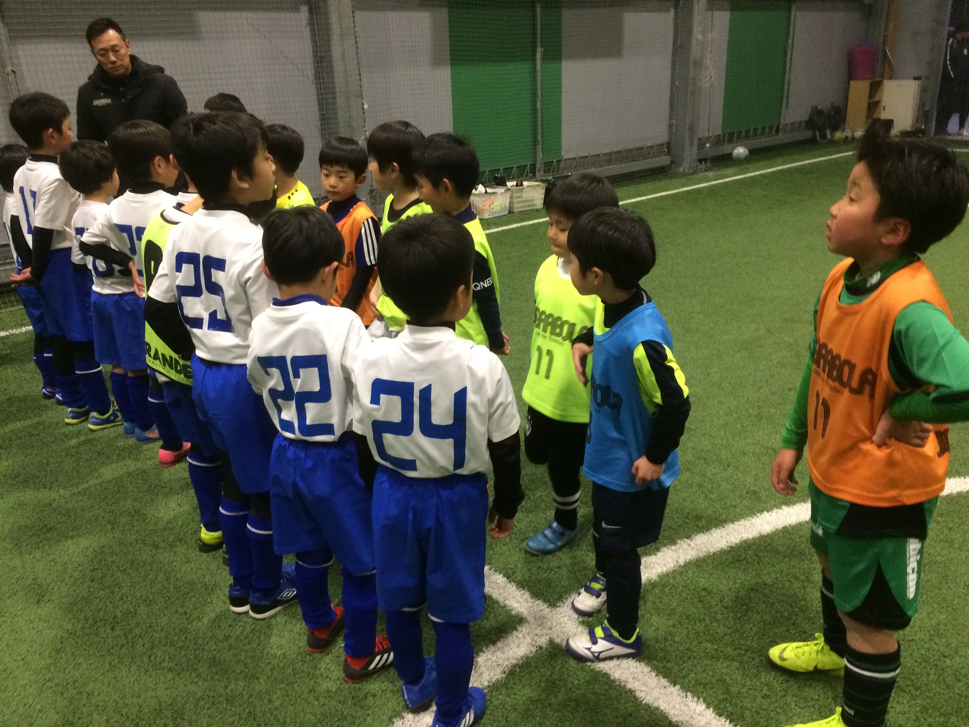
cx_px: 484
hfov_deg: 61.7
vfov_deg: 48.2
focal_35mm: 29
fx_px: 812
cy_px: 364
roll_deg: +1.7
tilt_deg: -23.2
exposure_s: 1/30
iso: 160
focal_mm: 4.15
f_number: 2.2
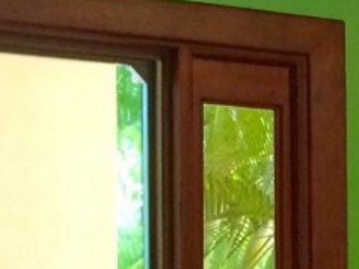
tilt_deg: -0.4
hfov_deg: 8.7
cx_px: 1017
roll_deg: -0.3
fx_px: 2020
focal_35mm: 195
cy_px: 390
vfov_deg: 7.5
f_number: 2.2
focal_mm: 4.15
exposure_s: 1/30
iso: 160
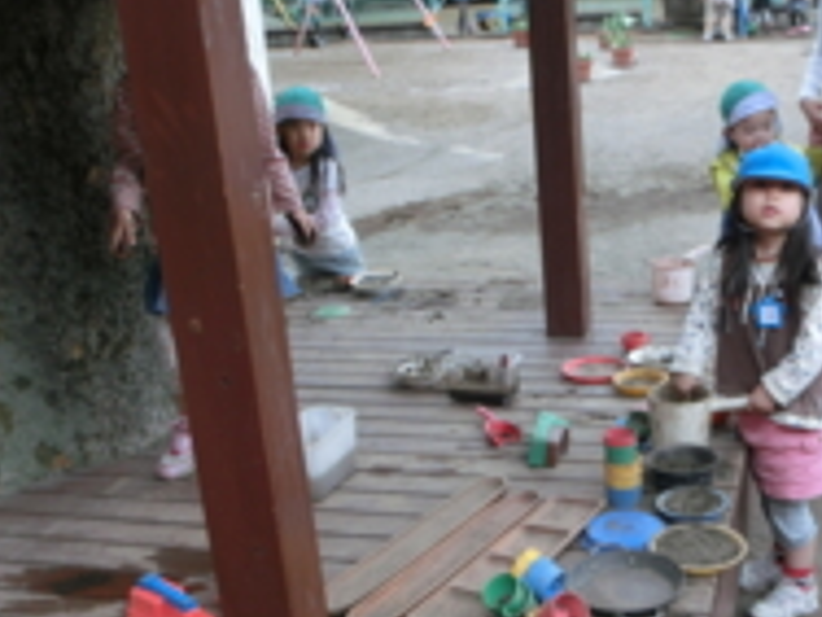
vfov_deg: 28.4
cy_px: 403
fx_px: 1211
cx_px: 547
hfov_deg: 37.1
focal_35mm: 51
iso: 125
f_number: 3
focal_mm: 4.24
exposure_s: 1/250
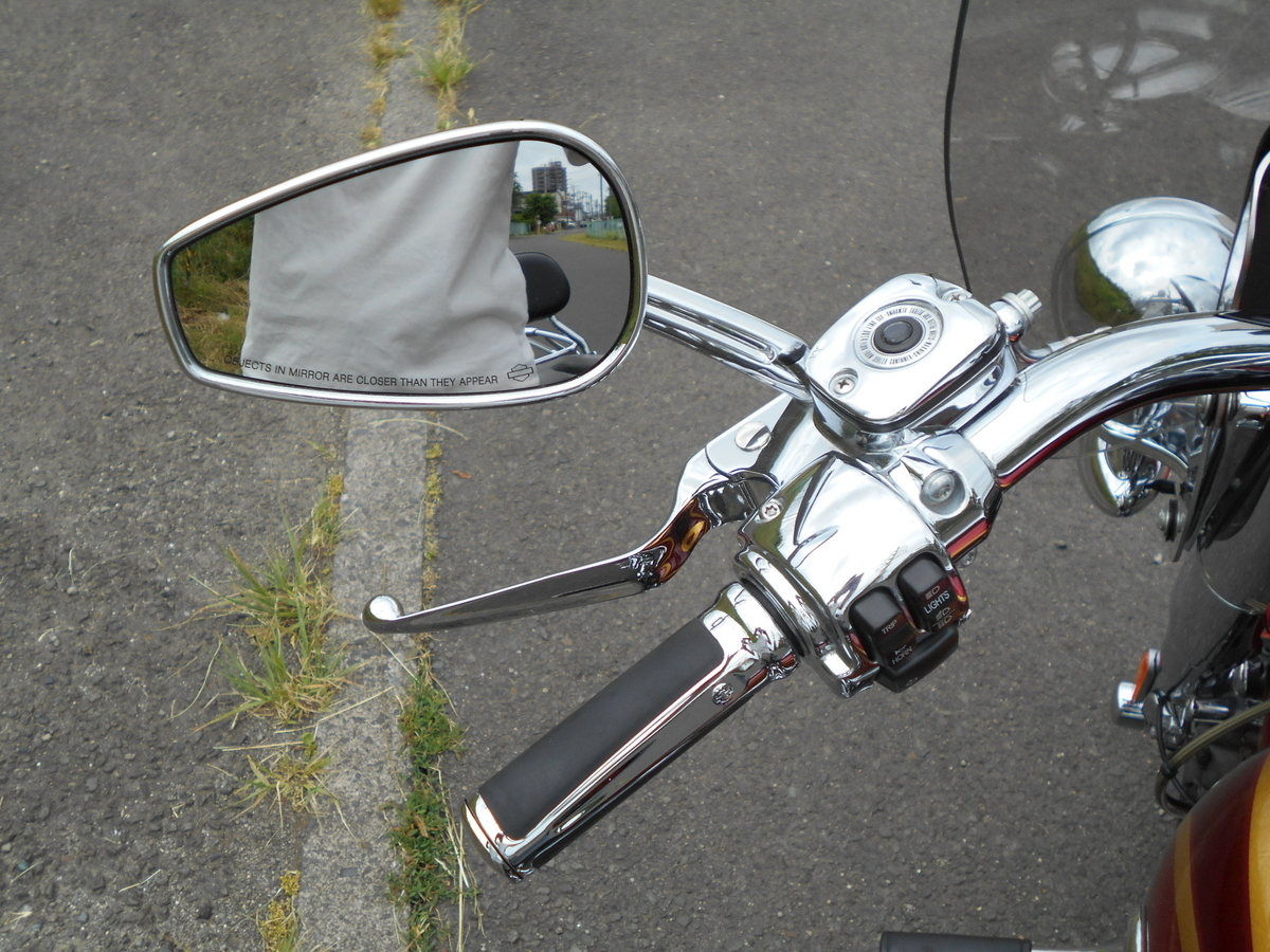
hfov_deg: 47.9
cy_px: 476
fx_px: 1431
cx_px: 635
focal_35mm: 39
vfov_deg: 36.8
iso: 80
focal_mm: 6.7
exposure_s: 1/400
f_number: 3.9
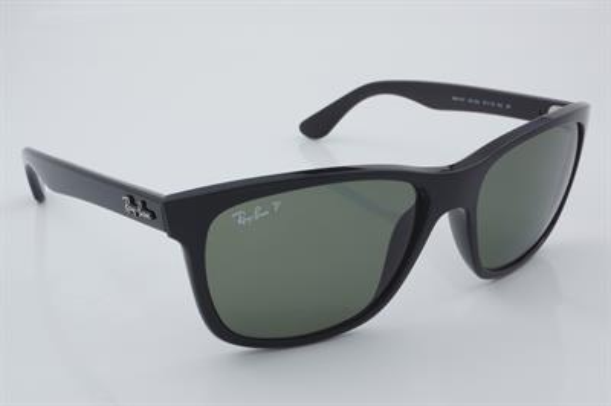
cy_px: 203
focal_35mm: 60
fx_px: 1017
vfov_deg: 22.6
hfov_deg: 33.4
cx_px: 306
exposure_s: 1/4
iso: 100
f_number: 32
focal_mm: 40
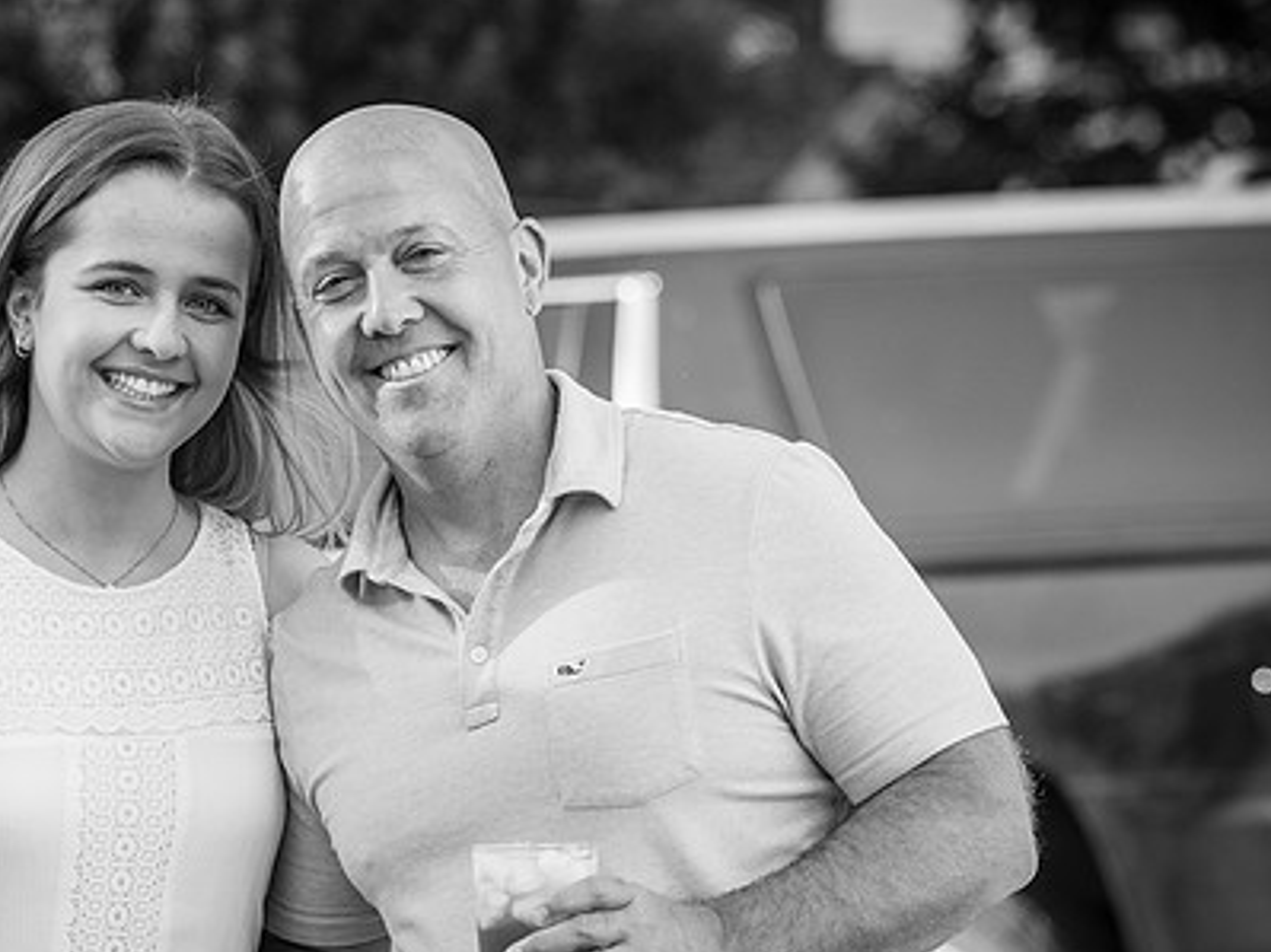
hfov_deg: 6.8
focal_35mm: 293
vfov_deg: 5.1
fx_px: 10755
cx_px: 367
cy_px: 451
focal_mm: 122
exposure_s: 1/400
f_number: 4
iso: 400
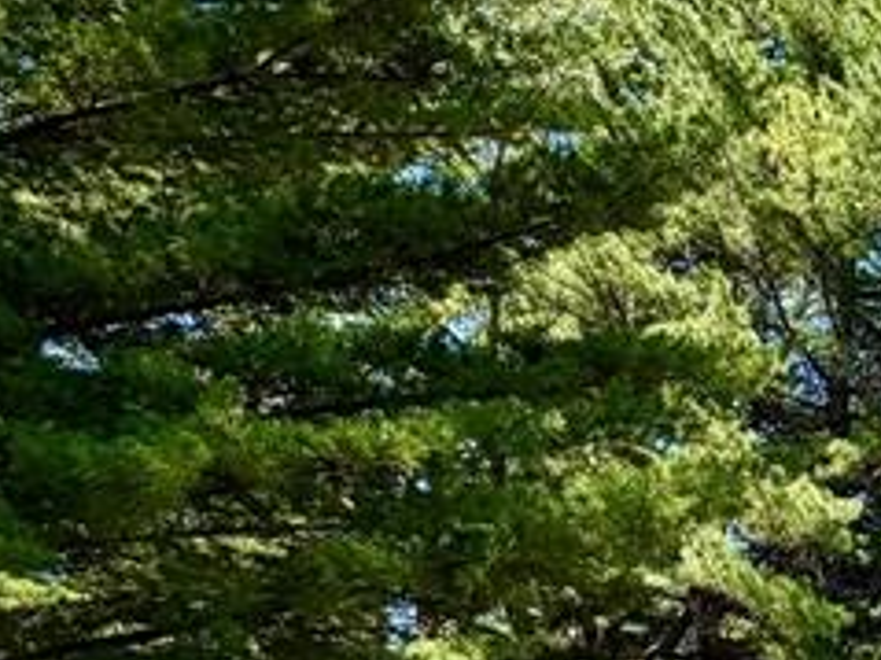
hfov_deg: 28.5
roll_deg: -2.7
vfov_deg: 23.6
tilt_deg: +12.3
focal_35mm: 60
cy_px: 612
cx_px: 1021
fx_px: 1526
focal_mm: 2.22
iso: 40
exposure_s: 1/535
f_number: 2.2
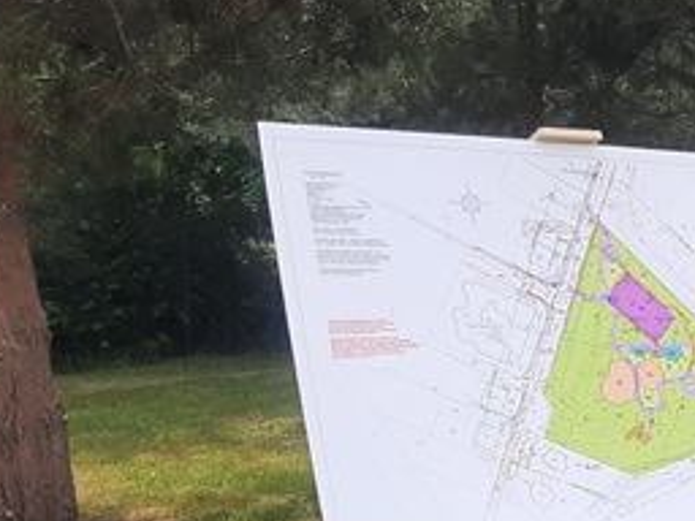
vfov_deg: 19.1
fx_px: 1526
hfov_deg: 22.2
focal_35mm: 76
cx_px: 977
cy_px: 440
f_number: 1.7
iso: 40
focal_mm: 3.93
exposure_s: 1/1314
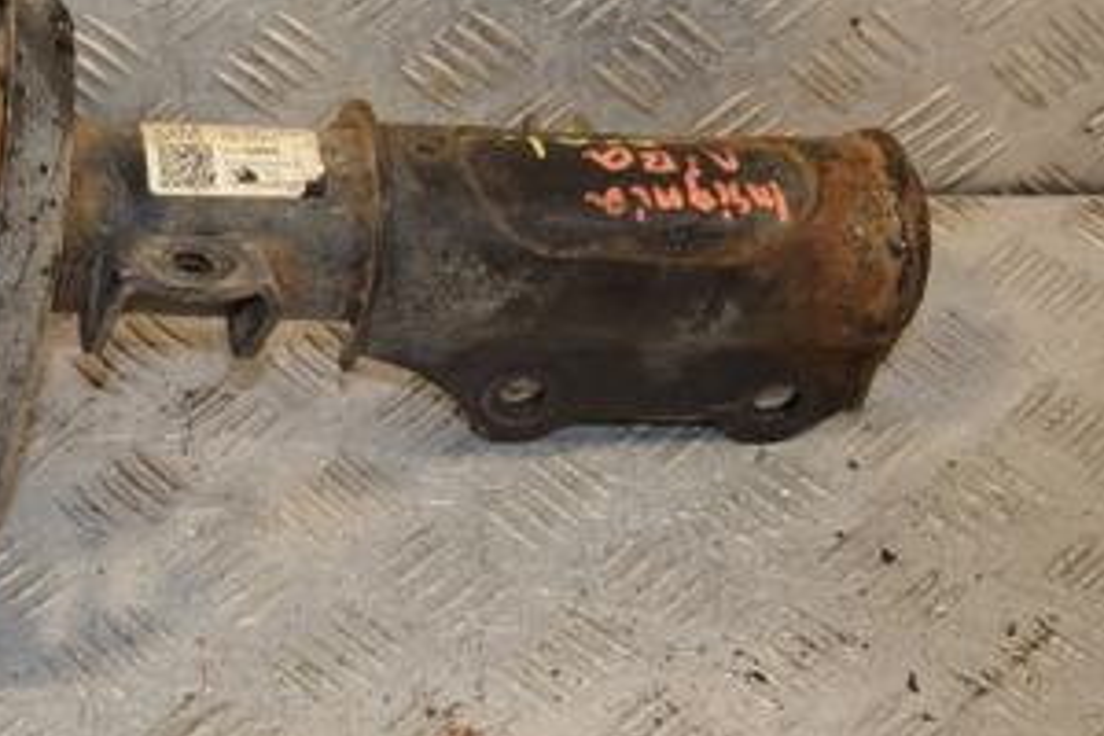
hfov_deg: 20.6
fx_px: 2944
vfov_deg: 14.2
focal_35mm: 96
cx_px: 18
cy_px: 239
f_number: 6.3
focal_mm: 30
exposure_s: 1/200
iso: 800
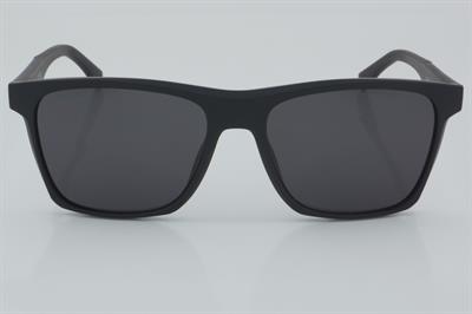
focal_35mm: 82
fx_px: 1081
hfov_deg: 24.6
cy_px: 157
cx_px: 236
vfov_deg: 16.5
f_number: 32
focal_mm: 55
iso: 100
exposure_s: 1/4
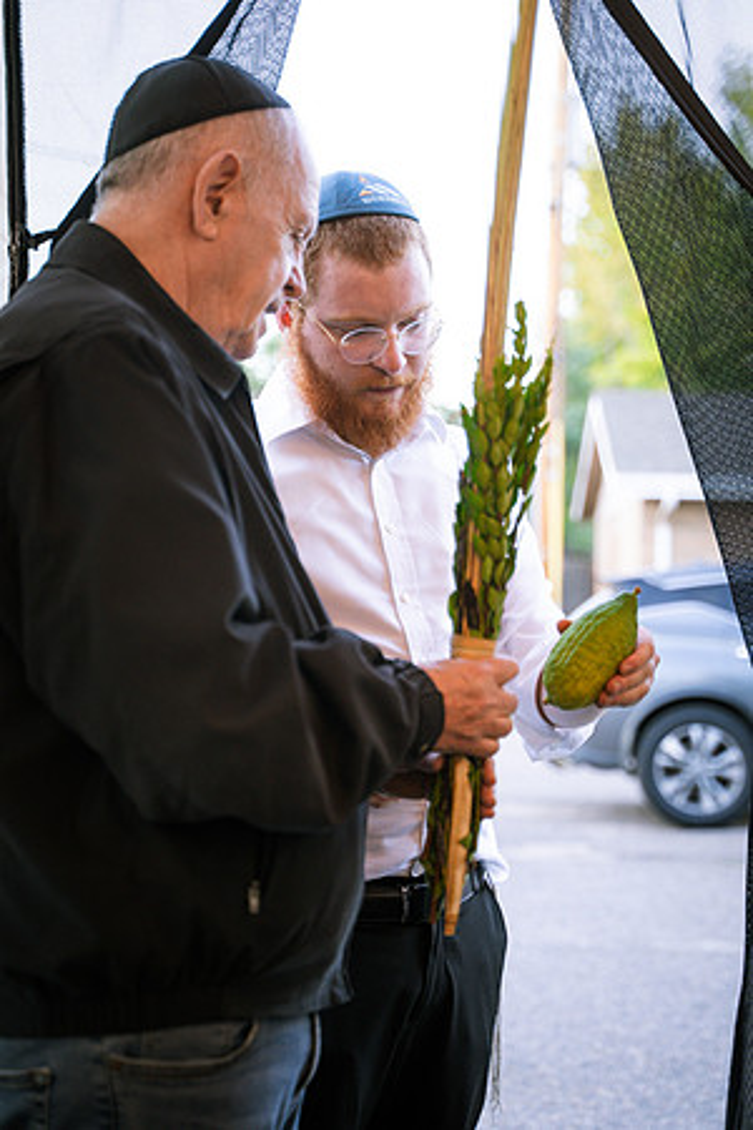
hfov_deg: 25.5
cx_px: 376
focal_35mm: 53
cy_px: 565
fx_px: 1663
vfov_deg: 37.5
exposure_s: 1/160
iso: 1250
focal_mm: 53
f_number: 2.8
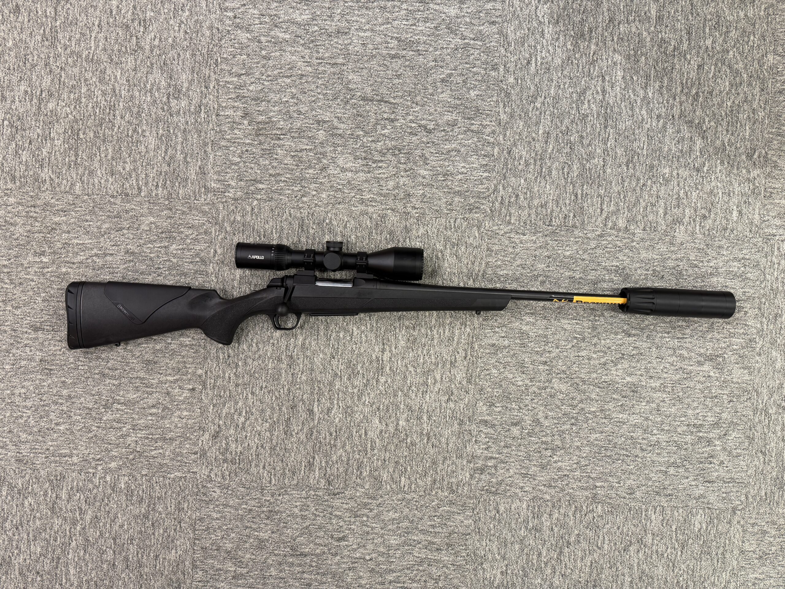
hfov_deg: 71.6
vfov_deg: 56.8
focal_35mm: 24
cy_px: 294
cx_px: 392
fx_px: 544
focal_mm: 6.76
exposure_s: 1/100
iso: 160
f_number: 1.78
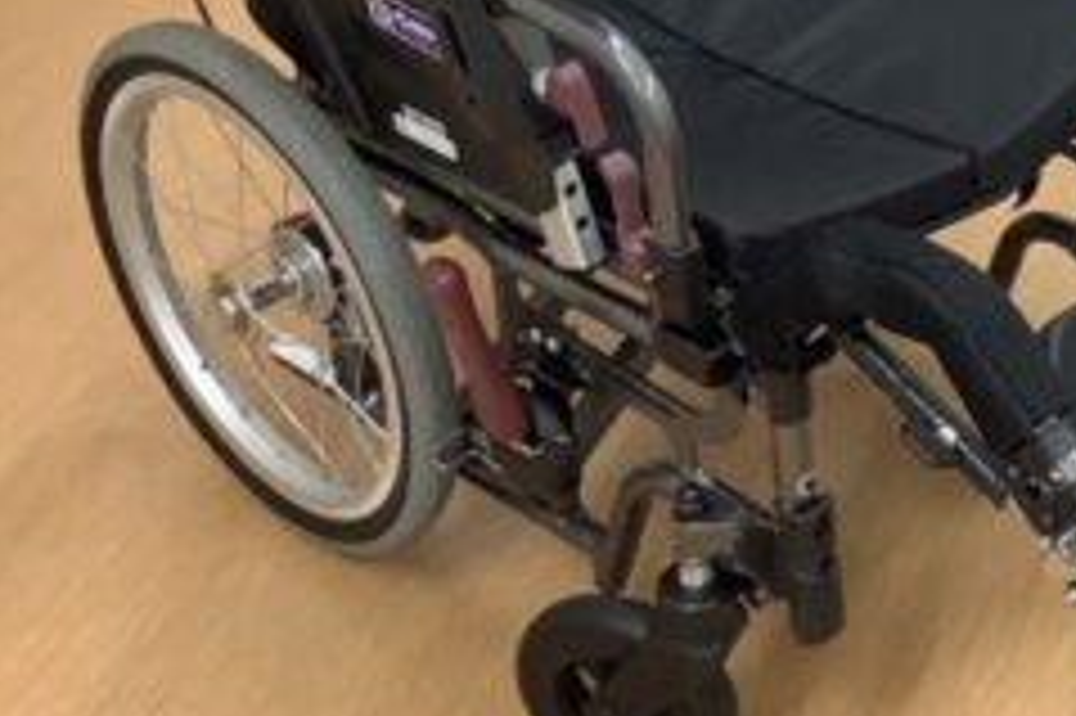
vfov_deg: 16.5
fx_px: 2419
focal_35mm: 81
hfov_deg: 23.8
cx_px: 1117
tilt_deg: -30.3
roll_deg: -2.7
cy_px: 36
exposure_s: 1/50
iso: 80
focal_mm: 3.3
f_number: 2.4
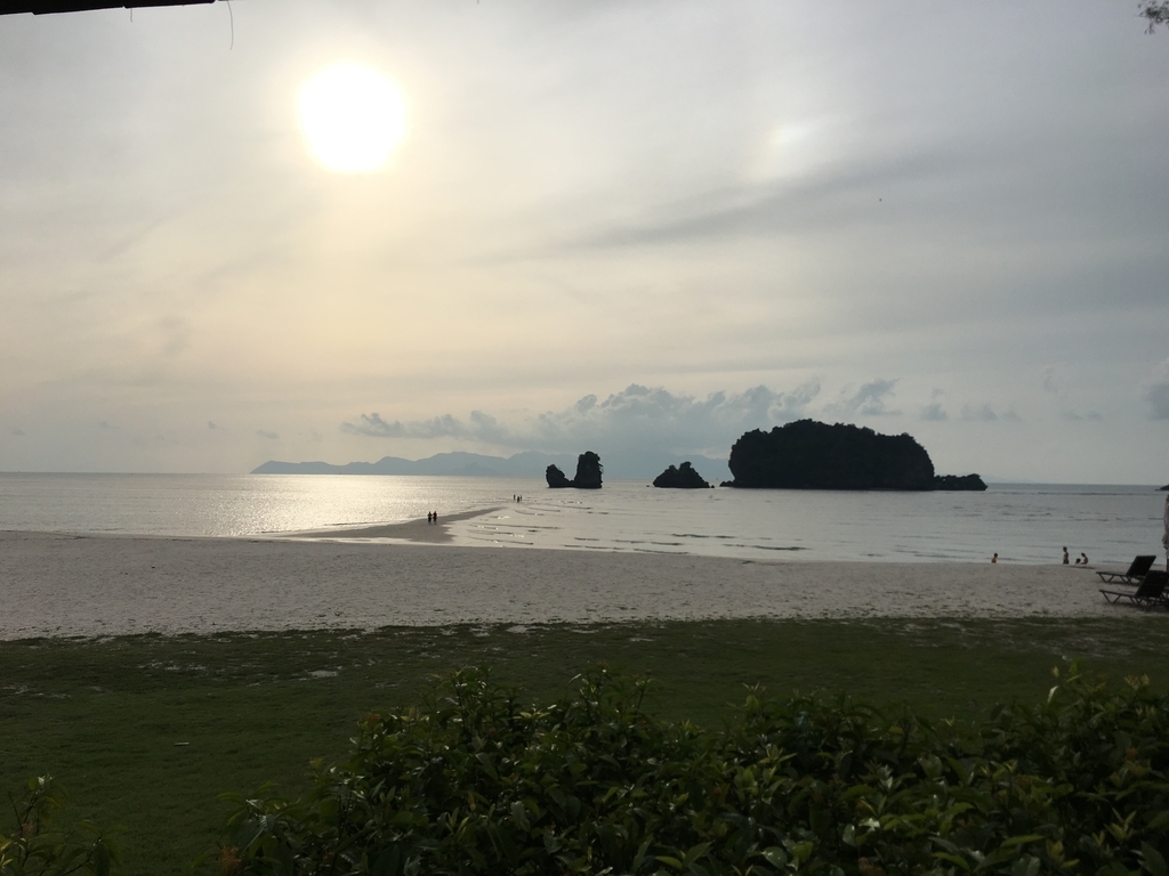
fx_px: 979
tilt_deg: +2.9
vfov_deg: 48.2
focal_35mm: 29
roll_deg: -1.3
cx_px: 584
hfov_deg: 61.7
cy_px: 438
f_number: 2.2
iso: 25
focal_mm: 4.15
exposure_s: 1/3663
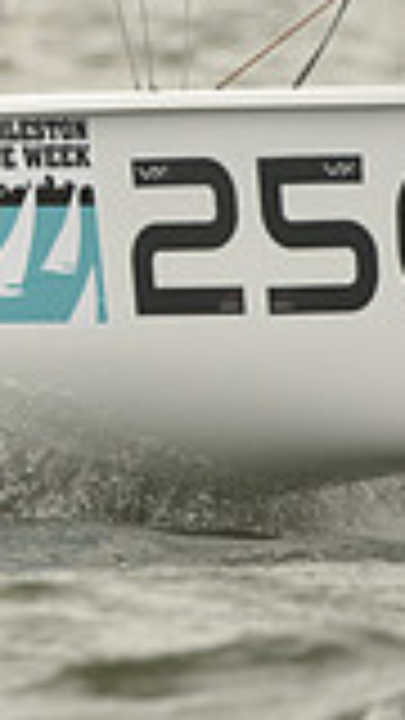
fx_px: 21822
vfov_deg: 1.9
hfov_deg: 1.1
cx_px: -855
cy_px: -97
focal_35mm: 1143
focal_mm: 300
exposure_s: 1/1250
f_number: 5.6
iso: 320
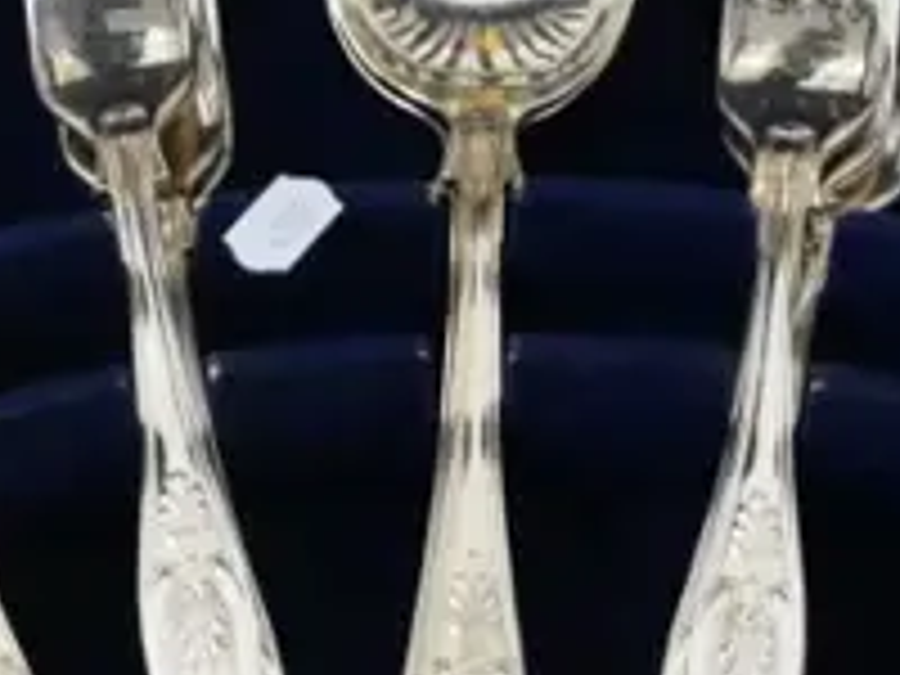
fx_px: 3198
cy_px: -621
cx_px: 396
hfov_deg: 16.0
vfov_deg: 11.1
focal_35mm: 123
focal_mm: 12
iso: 3200
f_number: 4.5
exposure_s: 1/125
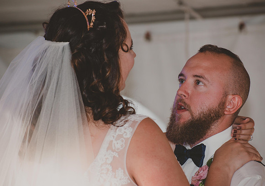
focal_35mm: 264
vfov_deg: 5.4
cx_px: 139
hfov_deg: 7.7
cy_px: 93
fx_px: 1971
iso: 200
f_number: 5.6
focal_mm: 170
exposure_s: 1/125
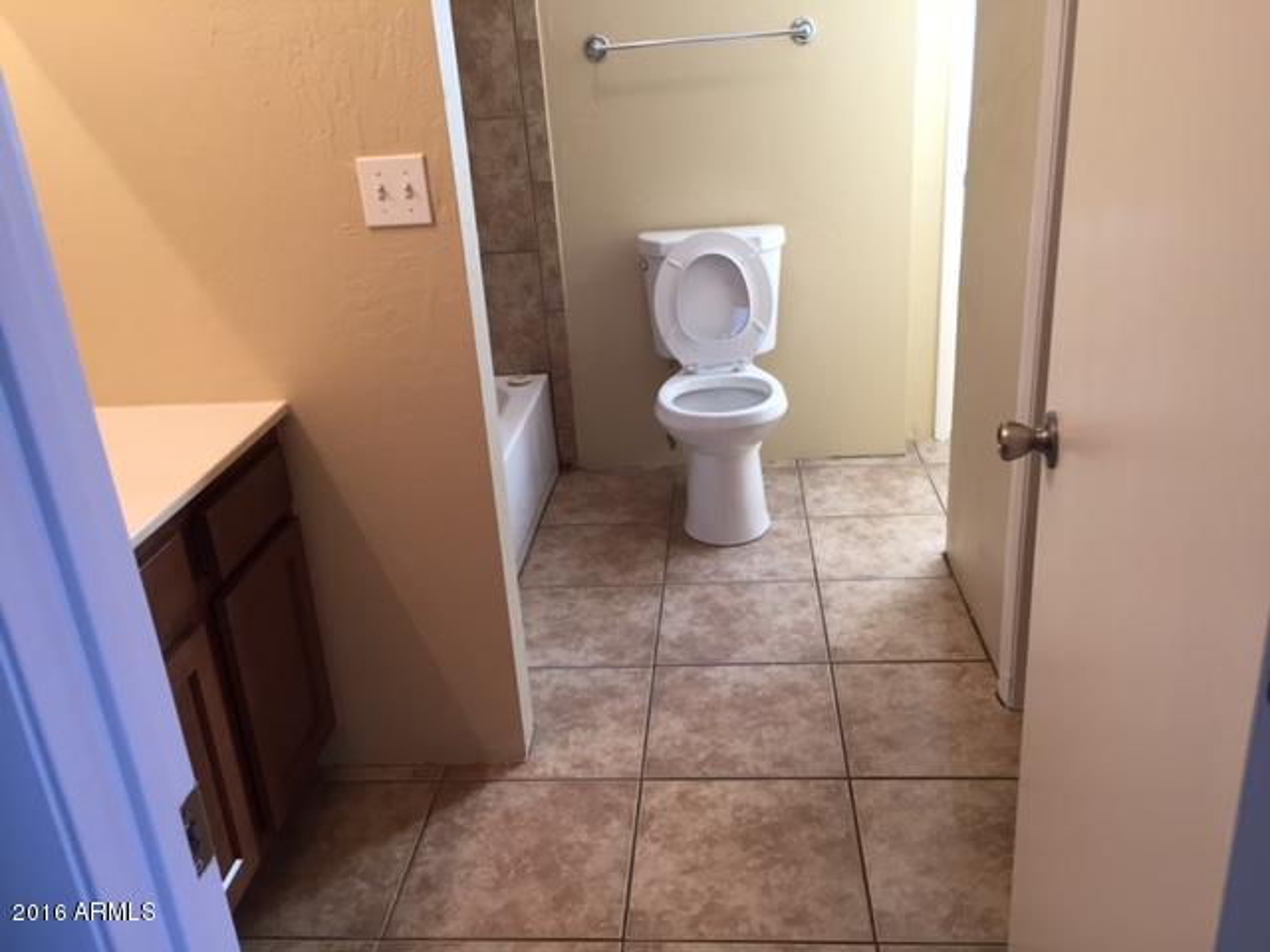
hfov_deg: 61.7
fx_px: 1064
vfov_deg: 48.2
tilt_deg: -21.6
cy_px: 476
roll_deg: +3.7
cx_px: 635
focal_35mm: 29
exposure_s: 1/30
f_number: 2.2
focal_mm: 4.15
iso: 80
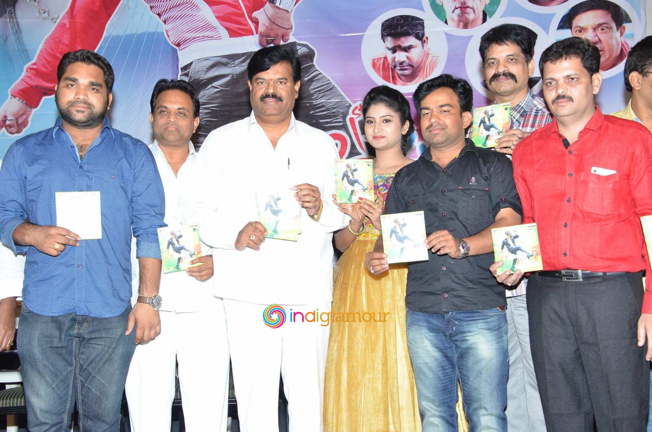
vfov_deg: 25.6
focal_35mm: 52
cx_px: 326
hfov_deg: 37.9
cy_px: 216
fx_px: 949
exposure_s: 1/125
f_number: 5.6
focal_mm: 35
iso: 800
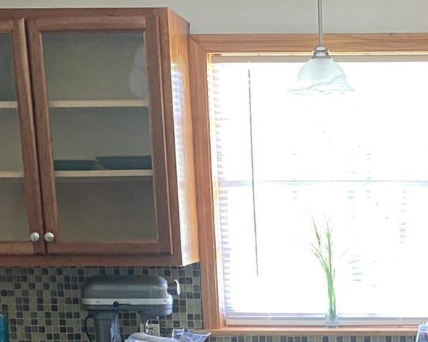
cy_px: 509
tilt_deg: -14.7
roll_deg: +0.6
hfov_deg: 21.2
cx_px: 391
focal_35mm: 88
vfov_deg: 16.0
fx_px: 1114
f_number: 1.8
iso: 500
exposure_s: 1/60
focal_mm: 4.25
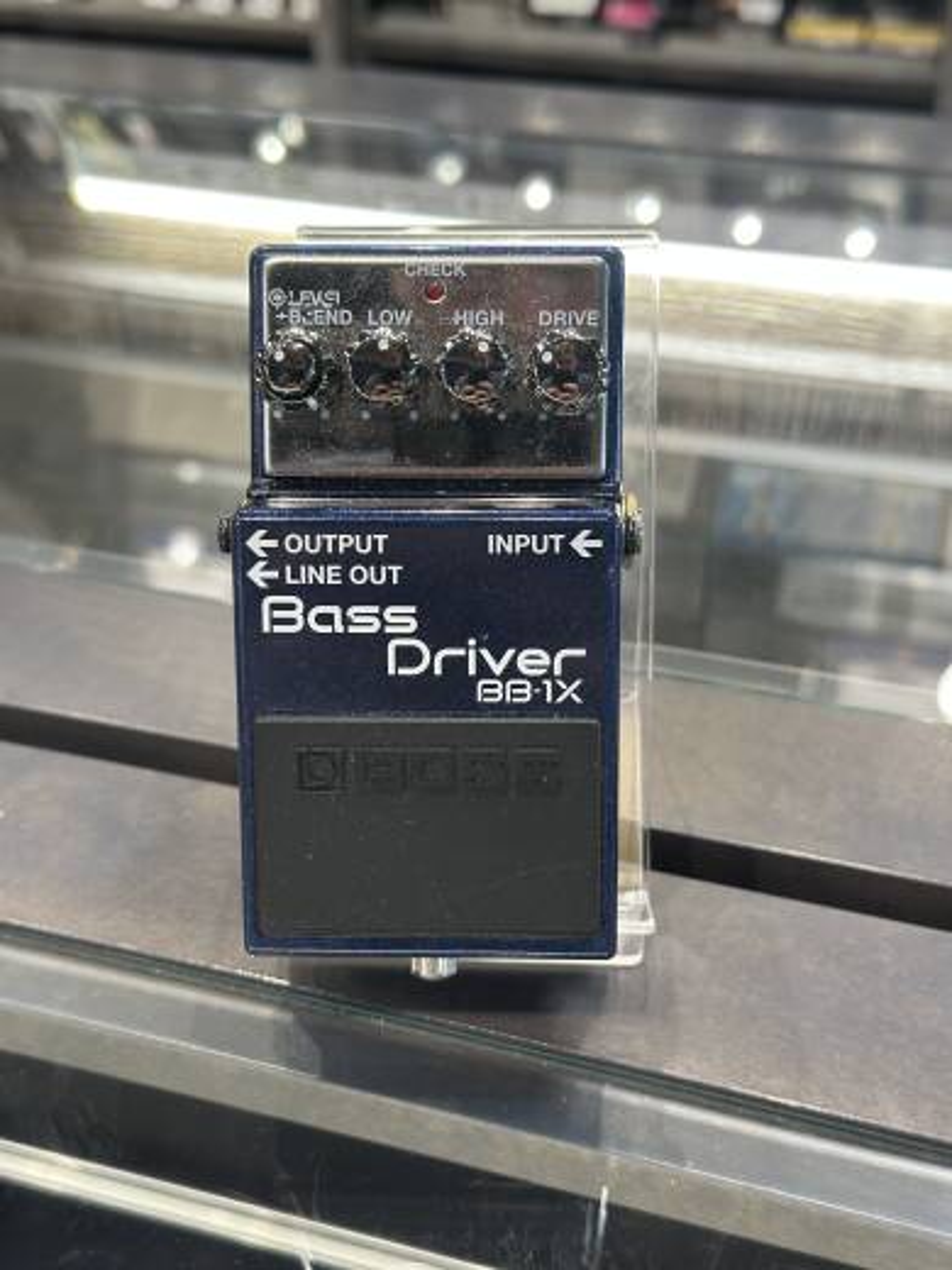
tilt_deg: -35.1
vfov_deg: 39.7
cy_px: 635
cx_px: 476
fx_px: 1760
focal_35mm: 48
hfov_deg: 30.3
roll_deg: +0.0
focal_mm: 6.86
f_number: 1.78
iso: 125
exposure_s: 1/120
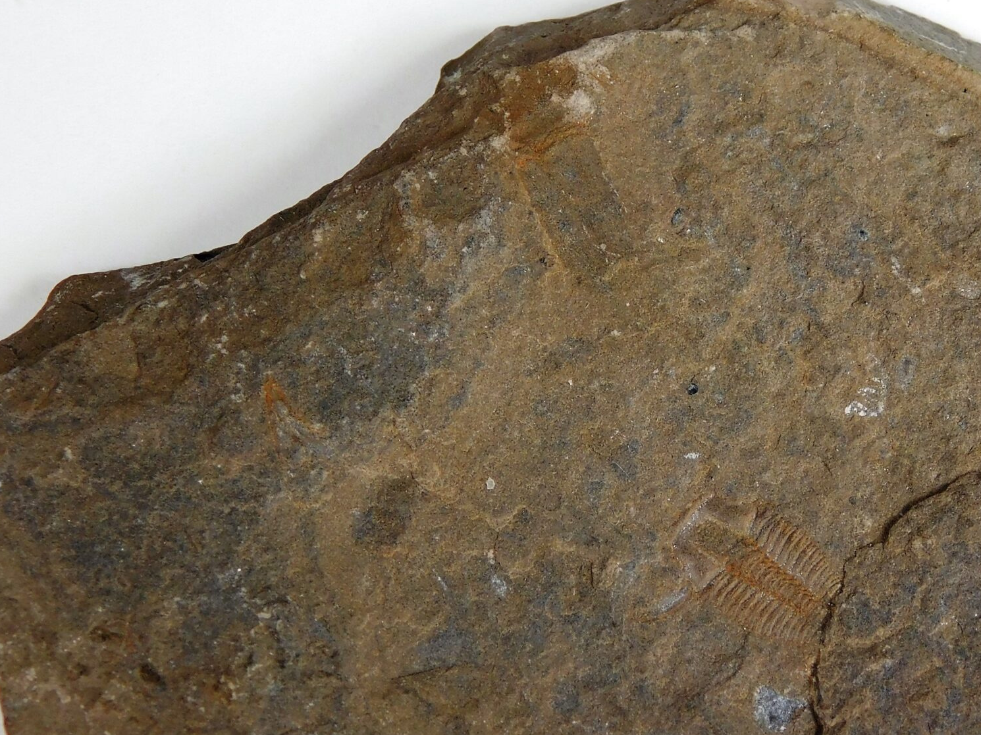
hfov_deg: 16.1
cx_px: 720
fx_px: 3457
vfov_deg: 12.1
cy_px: 467
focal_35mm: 122
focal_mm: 12.6
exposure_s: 1/125
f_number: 4.3
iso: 125
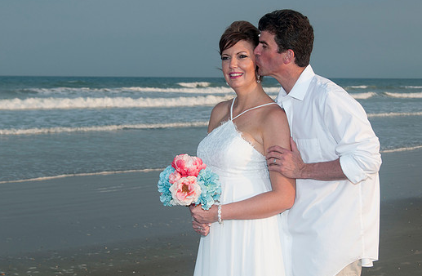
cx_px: 212
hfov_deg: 27.9
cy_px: 124
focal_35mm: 73
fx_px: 851
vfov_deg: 18.4
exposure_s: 1/250
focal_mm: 42
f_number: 7.1
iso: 100
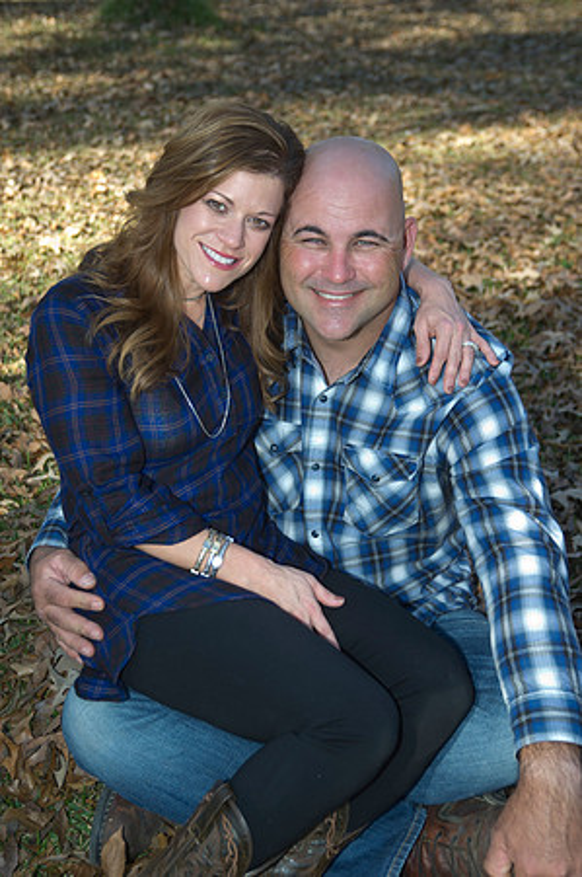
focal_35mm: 48
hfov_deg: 28.0
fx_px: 1167
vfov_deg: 41.2
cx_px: 291
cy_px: 438
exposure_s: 1/160
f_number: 5
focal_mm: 48
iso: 100
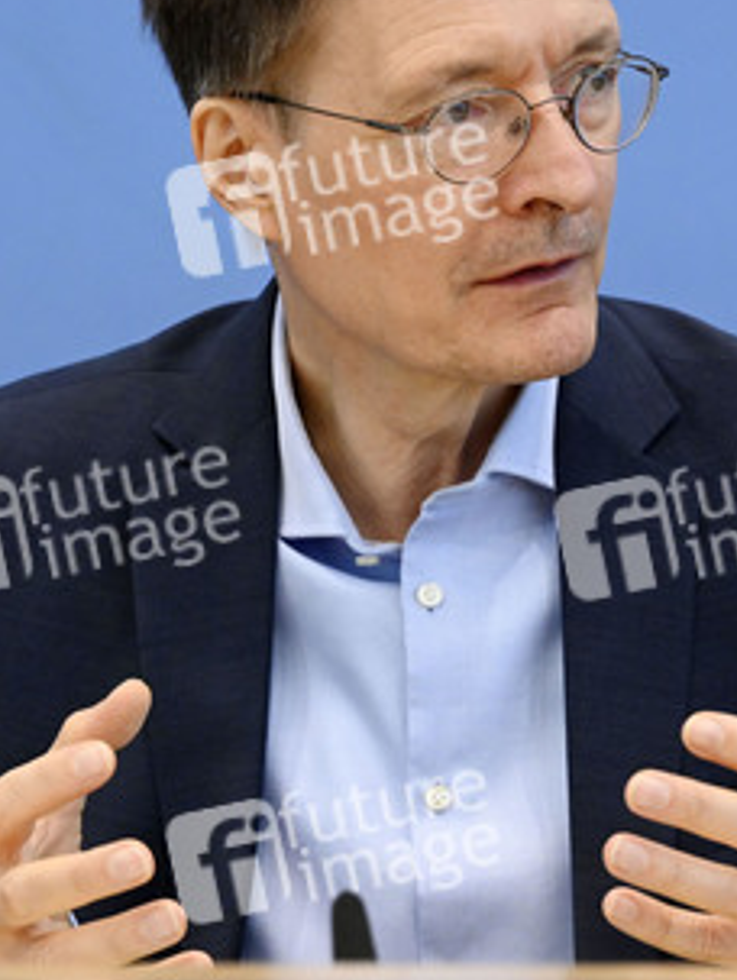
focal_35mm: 133
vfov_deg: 14.8
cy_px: 362
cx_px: 427
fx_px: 3768
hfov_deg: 11.2
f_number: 5.6
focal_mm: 105
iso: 4000
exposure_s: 1/640
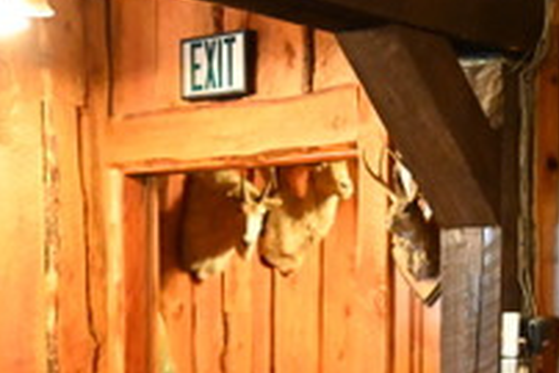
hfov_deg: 21.3
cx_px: 390
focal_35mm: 95
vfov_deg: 13.8
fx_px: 1476
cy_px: 503
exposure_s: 1/60
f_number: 4
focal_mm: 30
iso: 12800
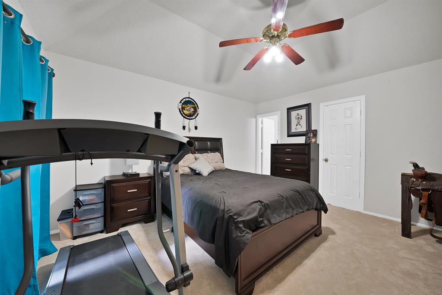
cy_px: 148
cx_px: 221
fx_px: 147
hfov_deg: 112.6
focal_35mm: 12
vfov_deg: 90.0
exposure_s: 1
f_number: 9
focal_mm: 12
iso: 640
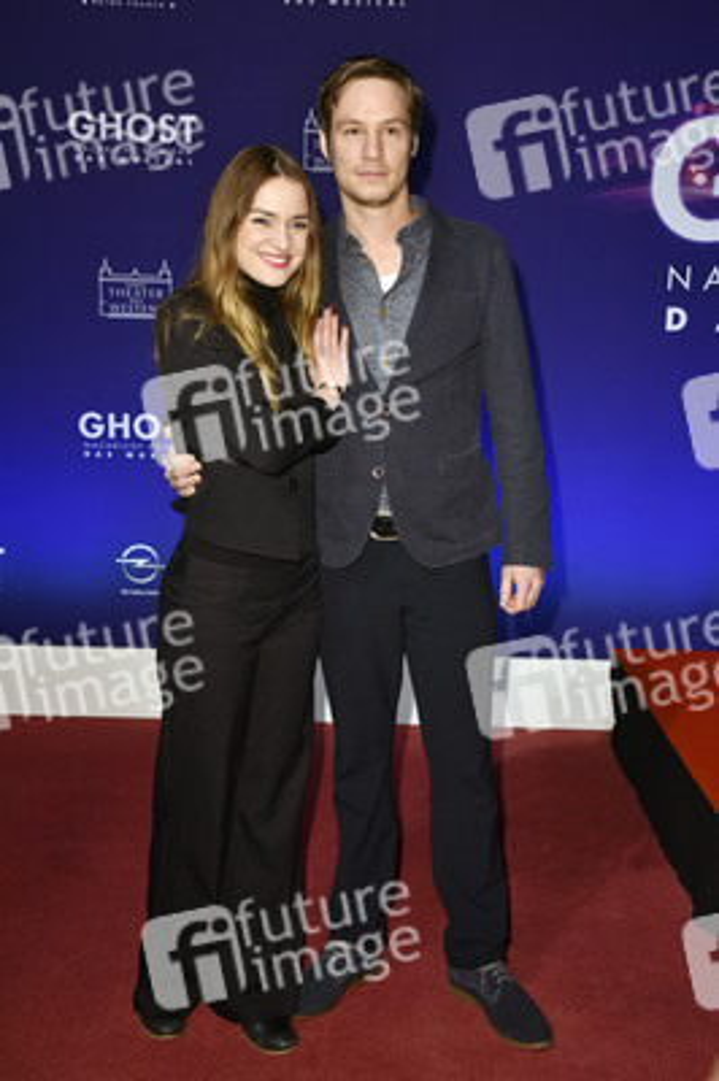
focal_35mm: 44
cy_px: 540
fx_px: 1320
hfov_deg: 30.5
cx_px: 360
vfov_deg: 44.5
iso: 500
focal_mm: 44
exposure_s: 1/200
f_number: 7.1
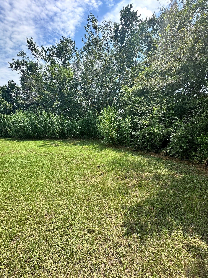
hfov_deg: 85.7
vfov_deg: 102.1
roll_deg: +1.3
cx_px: 104
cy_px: 139
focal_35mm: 14
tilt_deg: -10.0
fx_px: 112
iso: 40
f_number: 2.2
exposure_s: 1/537
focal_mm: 2.22
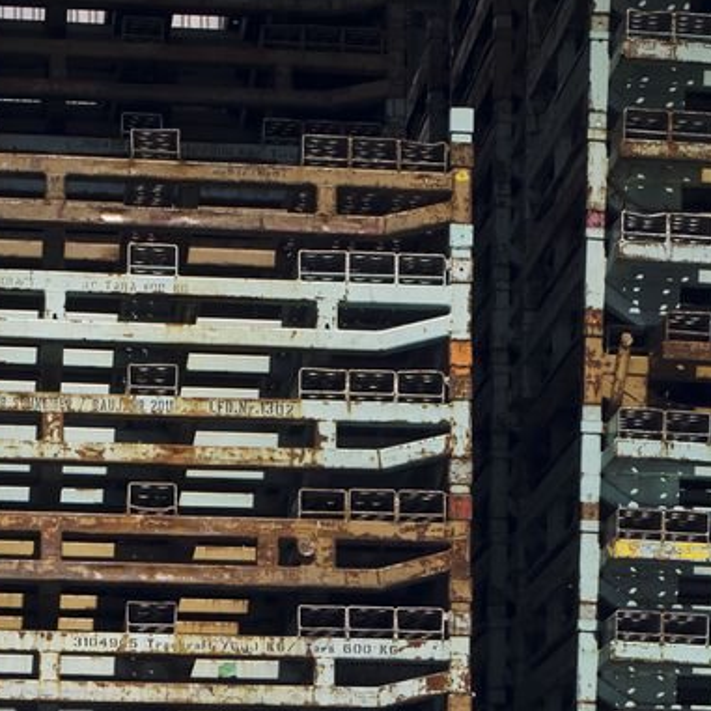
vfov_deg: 12.5
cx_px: 362
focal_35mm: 134
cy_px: 1010
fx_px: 3114
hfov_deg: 13.0
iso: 320
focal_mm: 50
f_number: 8
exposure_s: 1/400
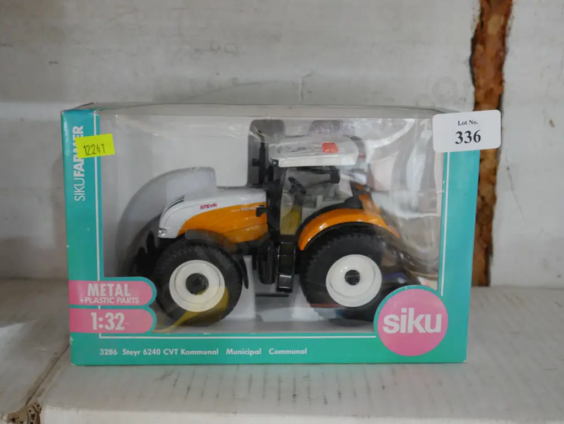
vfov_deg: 30.3
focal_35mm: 48
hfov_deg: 39.6
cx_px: 282
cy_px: 212
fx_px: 782
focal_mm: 24
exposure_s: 1/60
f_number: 5.2
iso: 3200
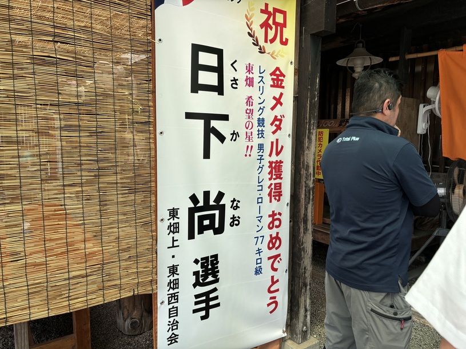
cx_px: 233
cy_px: 174
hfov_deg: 67.3
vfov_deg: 53.1
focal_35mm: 26
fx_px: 350
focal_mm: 5.96
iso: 50
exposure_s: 1/539
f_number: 1.6
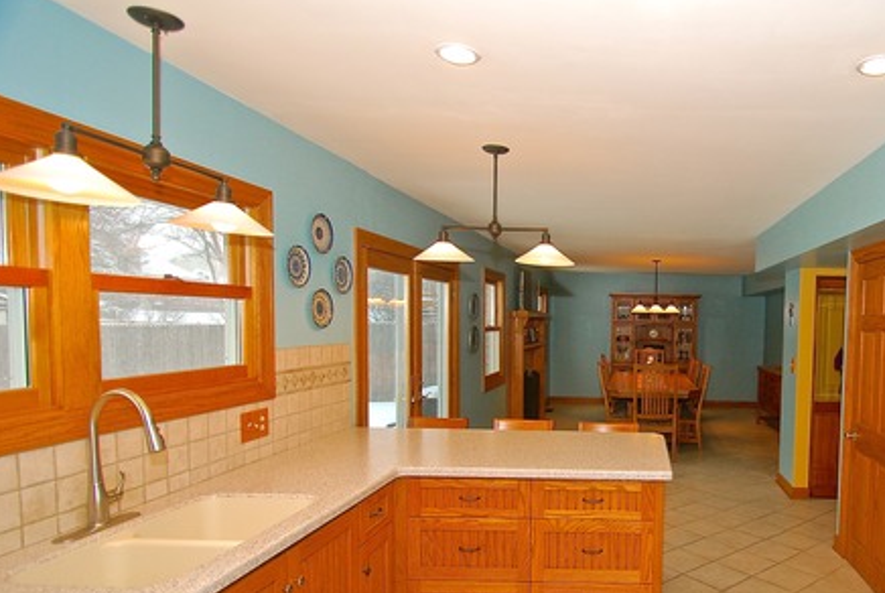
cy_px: 357
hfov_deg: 74.2
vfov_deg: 56.9
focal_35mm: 22
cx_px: 637
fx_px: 542
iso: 320
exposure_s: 1/60
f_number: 4
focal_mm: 10
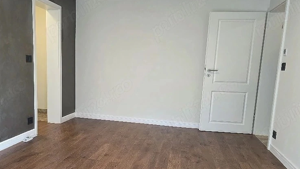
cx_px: 116
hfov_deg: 57.4
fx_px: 271
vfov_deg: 34.3
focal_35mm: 34
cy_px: 114
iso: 125
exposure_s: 1/101
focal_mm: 6.3
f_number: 1.7
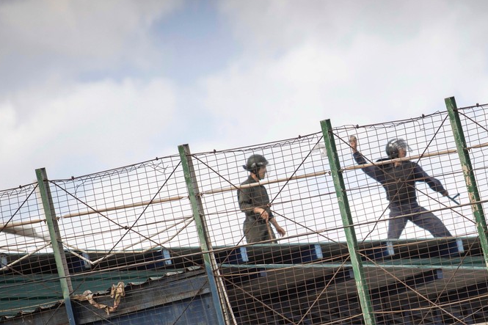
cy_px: 231
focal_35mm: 376
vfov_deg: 3.7
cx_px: 396
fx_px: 5095
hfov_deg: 5.5
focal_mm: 200
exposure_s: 1/2500
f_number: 2.8
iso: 400
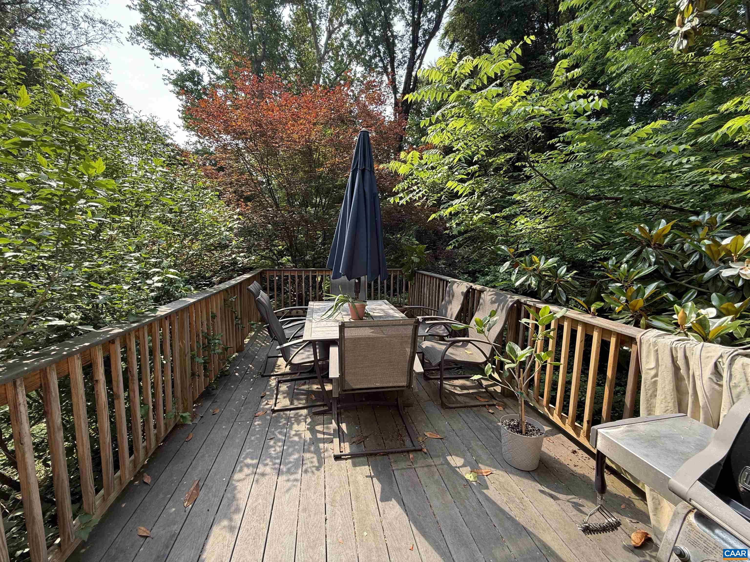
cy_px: 281
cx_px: 375
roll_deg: -0.1
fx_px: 303
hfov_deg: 102.1
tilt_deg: -4.9
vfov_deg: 85.7
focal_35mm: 14
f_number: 2.2
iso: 50
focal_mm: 2.22
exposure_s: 1/252
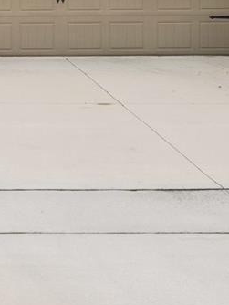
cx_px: -149
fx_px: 1418
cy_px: -14
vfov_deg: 12.1
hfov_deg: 8.9
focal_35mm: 161
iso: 400
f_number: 9
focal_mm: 35
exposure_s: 1/500
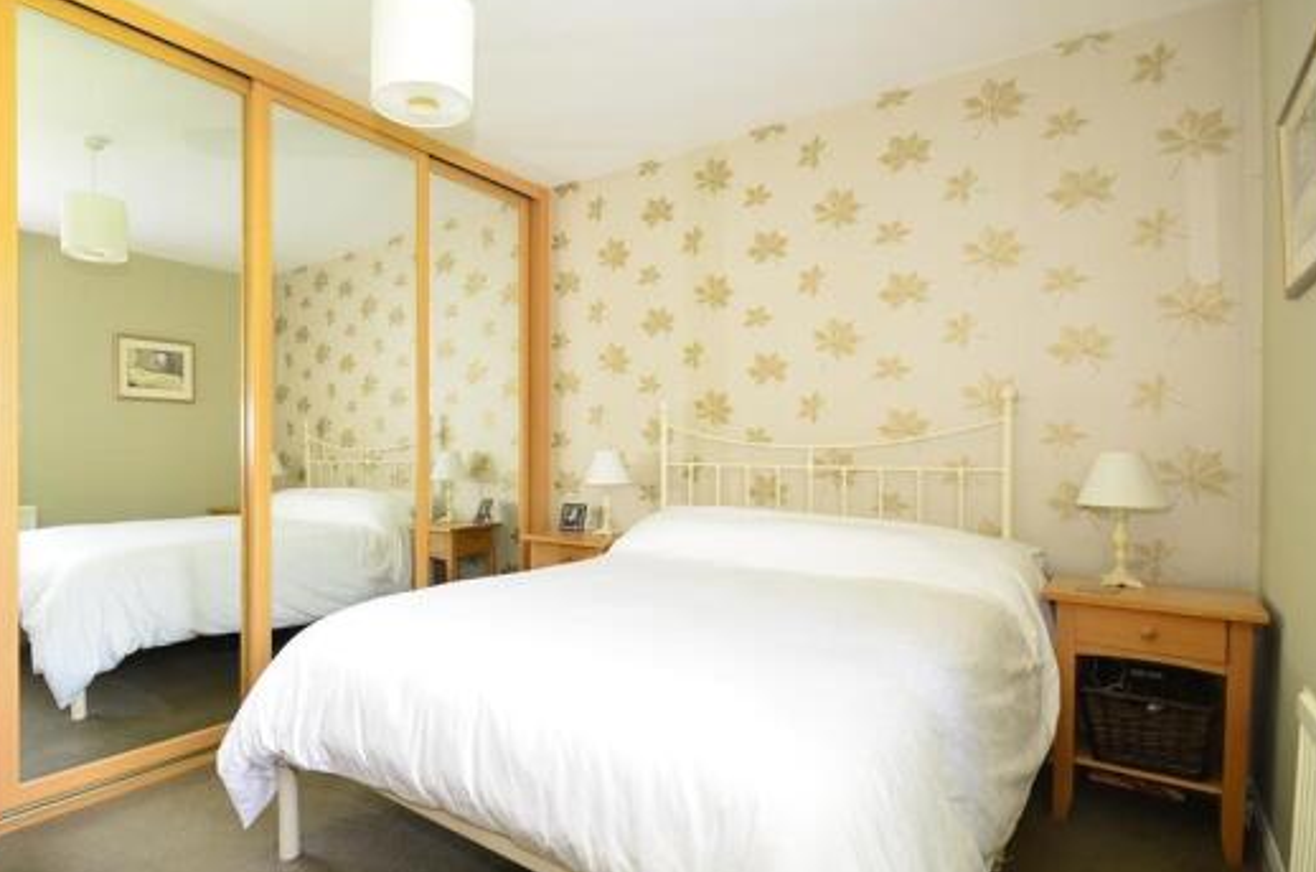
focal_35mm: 19
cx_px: 511
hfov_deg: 85.7
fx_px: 693
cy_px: 447
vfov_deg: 64.3
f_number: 9
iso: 200
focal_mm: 10
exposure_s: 1/1.3
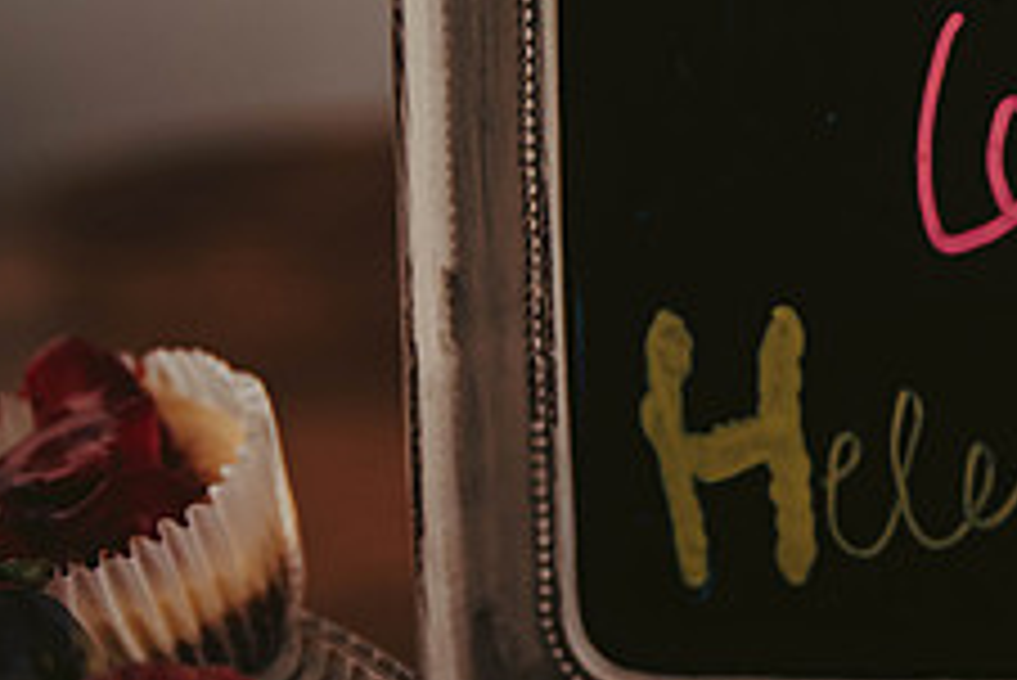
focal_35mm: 118
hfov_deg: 16.6
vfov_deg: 11.6
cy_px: 218
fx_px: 3336
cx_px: 1210
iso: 1000
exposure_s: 1/100
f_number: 2.8
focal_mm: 46
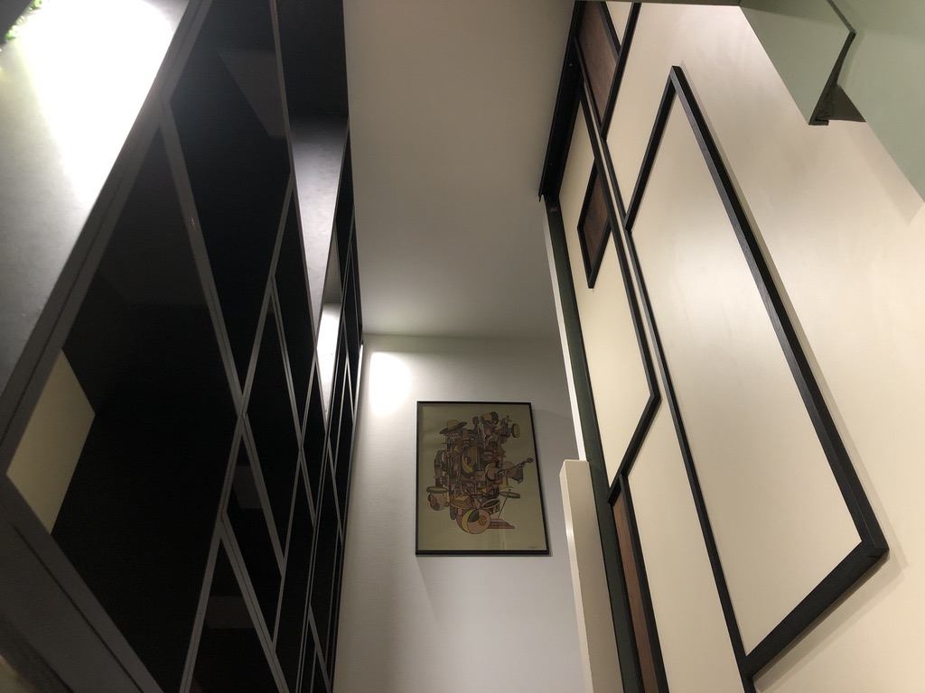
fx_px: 748
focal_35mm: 28
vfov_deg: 49.7
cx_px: 462
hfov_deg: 63.4
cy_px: 346
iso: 100
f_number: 1.8
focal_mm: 4
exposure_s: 1/11
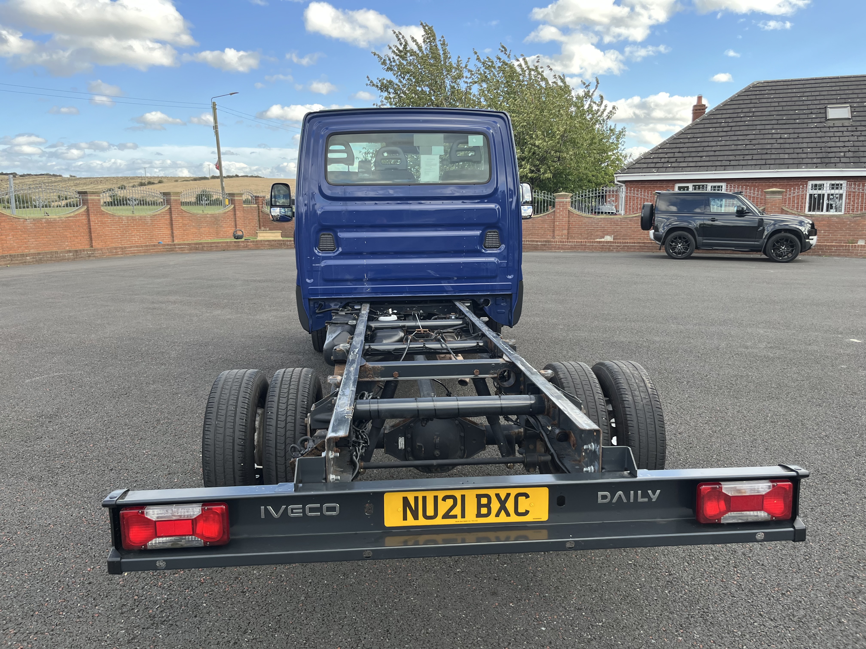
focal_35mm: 26
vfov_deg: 53.1
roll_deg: -0.1
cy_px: 324
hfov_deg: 67.3
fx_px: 650
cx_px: 433
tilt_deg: -8.8
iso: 50
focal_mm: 5.1
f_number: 1.6
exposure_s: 1/412
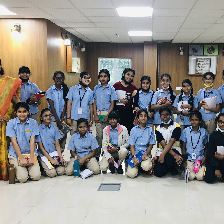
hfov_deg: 42.4
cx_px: 145
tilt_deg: -8.0
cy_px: 120
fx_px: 286
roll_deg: +0.8
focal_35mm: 39
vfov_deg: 42.8
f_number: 1.8
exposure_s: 1/25
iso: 32
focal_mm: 3.99
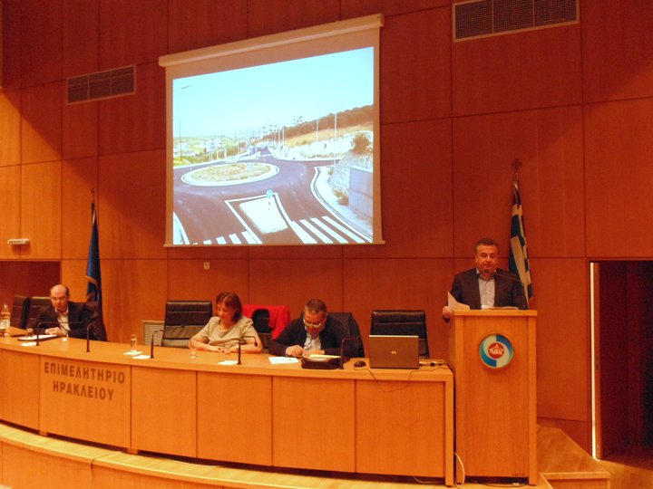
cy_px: 244
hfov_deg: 54.0
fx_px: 641
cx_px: 326
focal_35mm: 34
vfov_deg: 41.8
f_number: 3.4
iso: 500
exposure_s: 1/20
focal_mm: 6.2
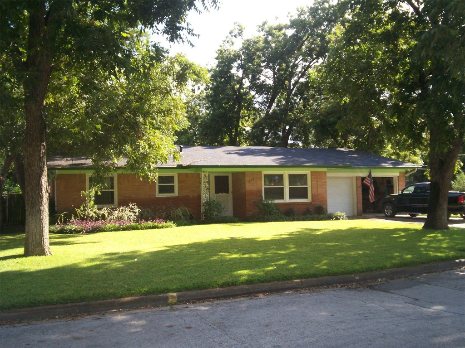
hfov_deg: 51.4
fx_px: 484
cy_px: 174
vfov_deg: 39.7
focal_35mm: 36
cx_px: 232
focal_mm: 5.9
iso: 100
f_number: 4.5
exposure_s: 1/138
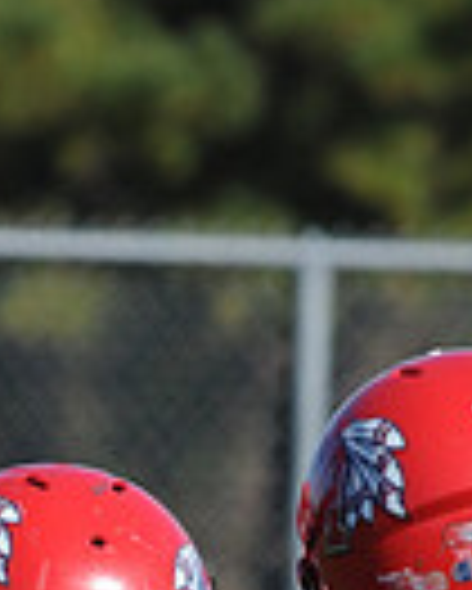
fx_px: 32616
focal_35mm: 1870
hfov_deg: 0.8
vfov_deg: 1.0
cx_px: -665
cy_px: 795
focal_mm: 300
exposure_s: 1/500
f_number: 9
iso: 200
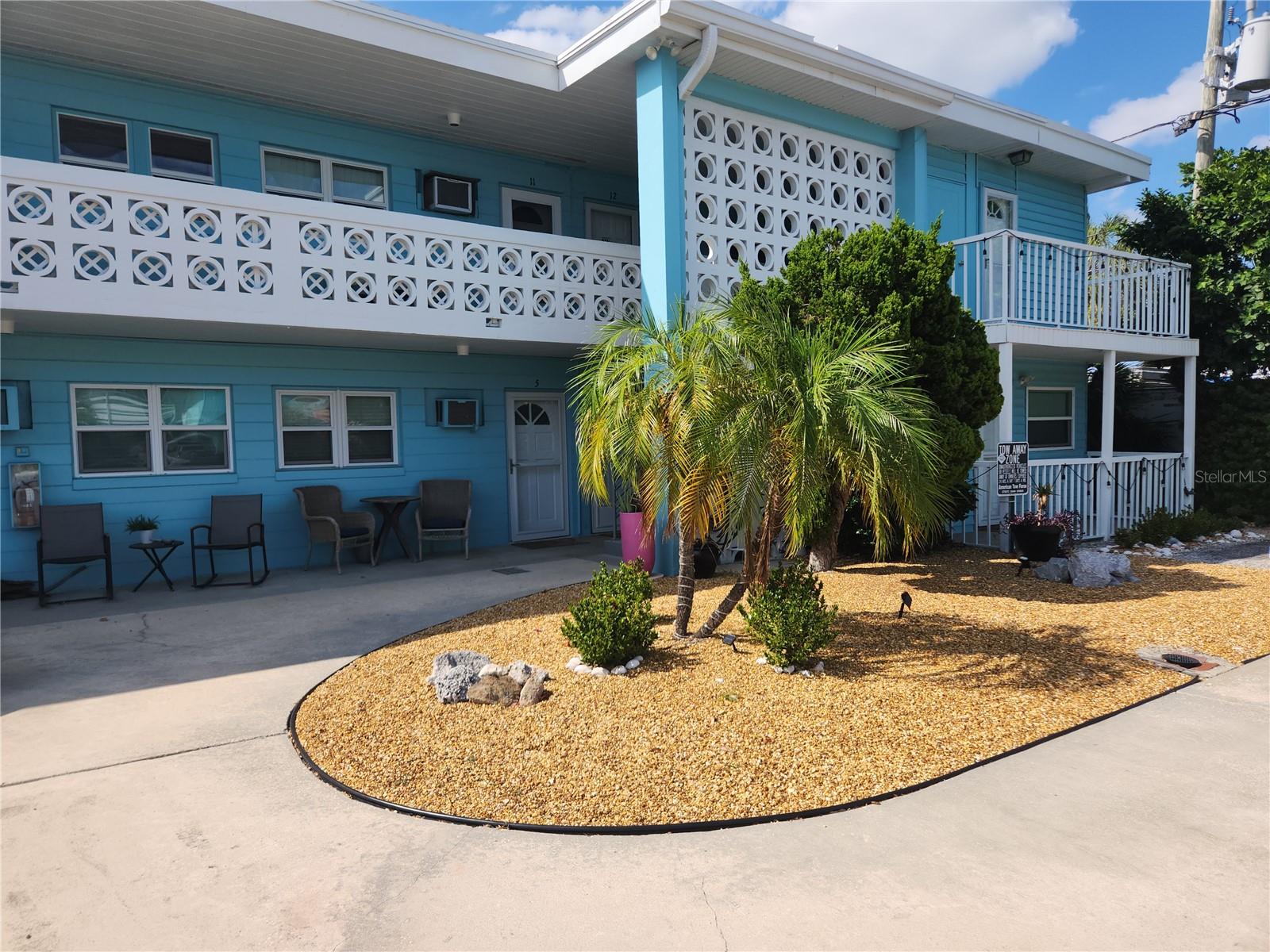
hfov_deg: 73.9
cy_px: 476
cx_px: 635
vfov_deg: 58.9
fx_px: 844
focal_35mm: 23
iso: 20
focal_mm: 5.4
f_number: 1.8
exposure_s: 1/1824
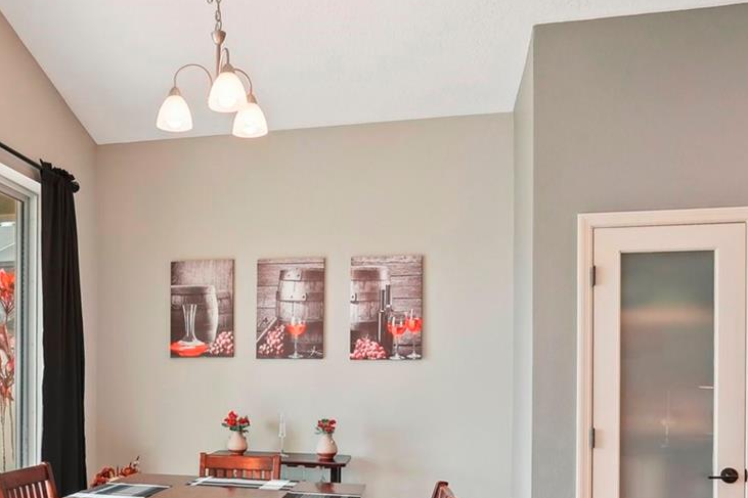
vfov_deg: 37.0
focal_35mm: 35
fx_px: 727
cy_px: 371
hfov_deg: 52.7
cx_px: 212
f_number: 8
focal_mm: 16
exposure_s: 1/25
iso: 400
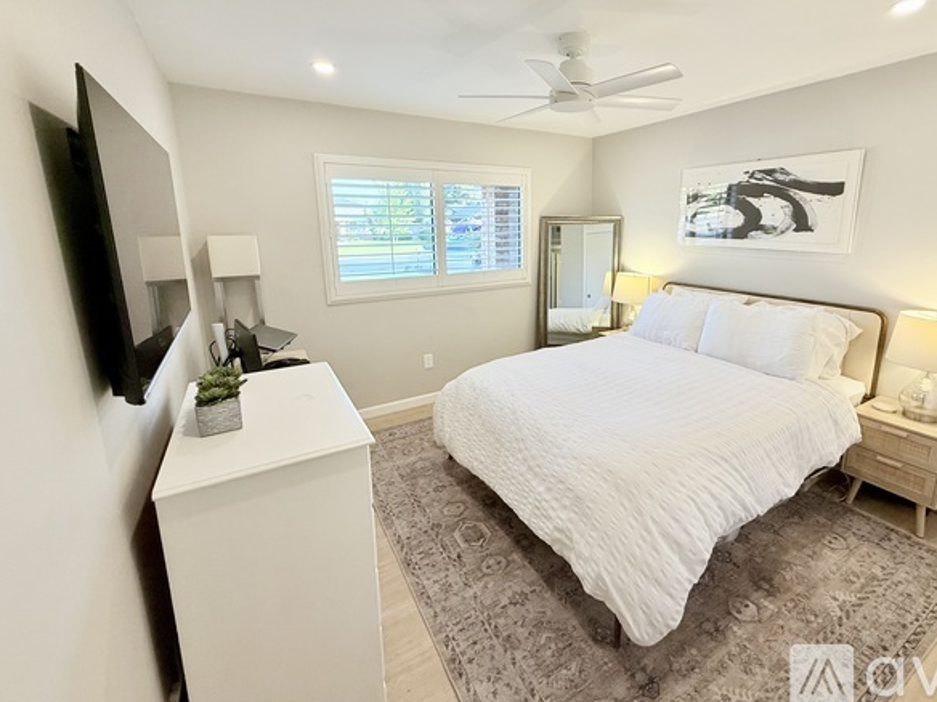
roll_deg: +0.6
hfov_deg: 94.2
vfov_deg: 77.8
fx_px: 433
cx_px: 514
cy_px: 308
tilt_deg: -10.8
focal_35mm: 16
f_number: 2.2
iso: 125
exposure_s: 1/120
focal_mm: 2.22
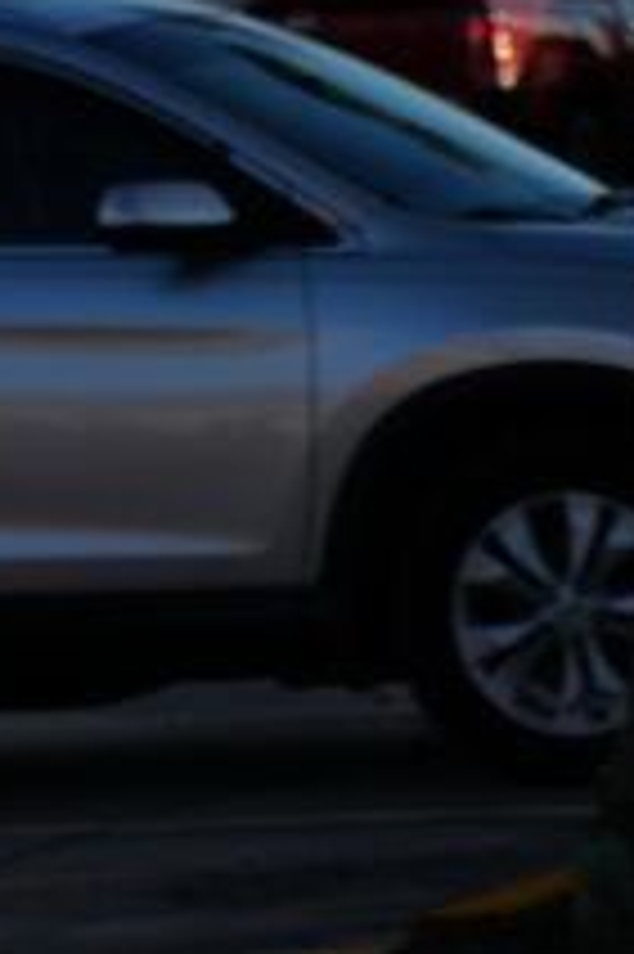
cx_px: -418
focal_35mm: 430
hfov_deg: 3.2
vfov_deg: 4.7
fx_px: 11377
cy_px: -1395
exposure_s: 1/500
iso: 100
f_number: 5
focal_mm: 79
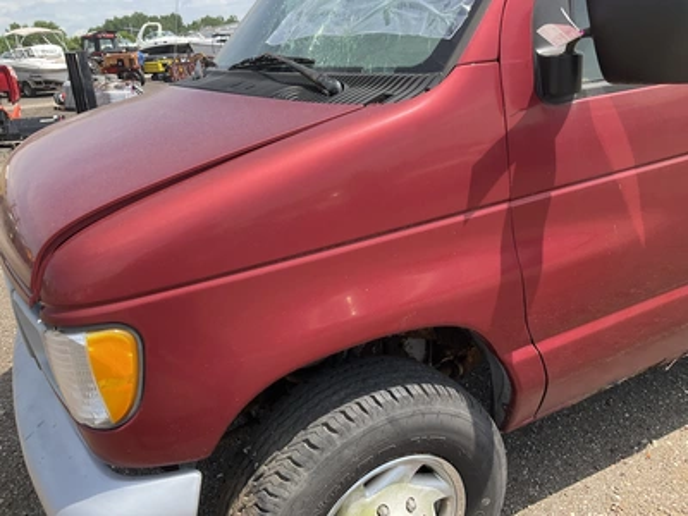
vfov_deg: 48.2
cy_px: 258
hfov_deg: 61.7
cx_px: 344
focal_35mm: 29
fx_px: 576
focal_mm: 3
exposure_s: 1/599
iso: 25
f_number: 1.8
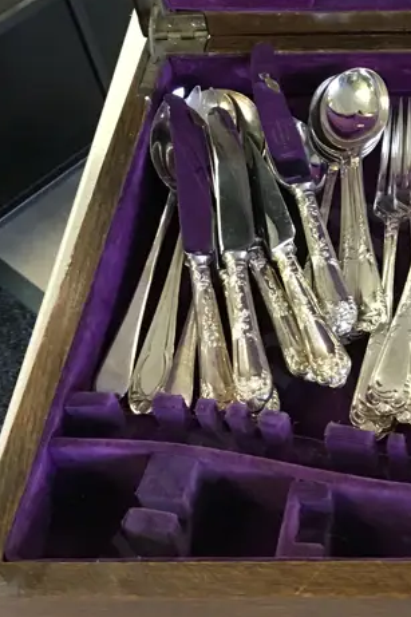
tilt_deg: -42.9
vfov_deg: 28.8
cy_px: 56
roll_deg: +0.3
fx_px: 1148
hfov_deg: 19.1
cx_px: 503
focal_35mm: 67
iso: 125
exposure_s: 1/17
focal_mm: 4.15
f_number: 2.2
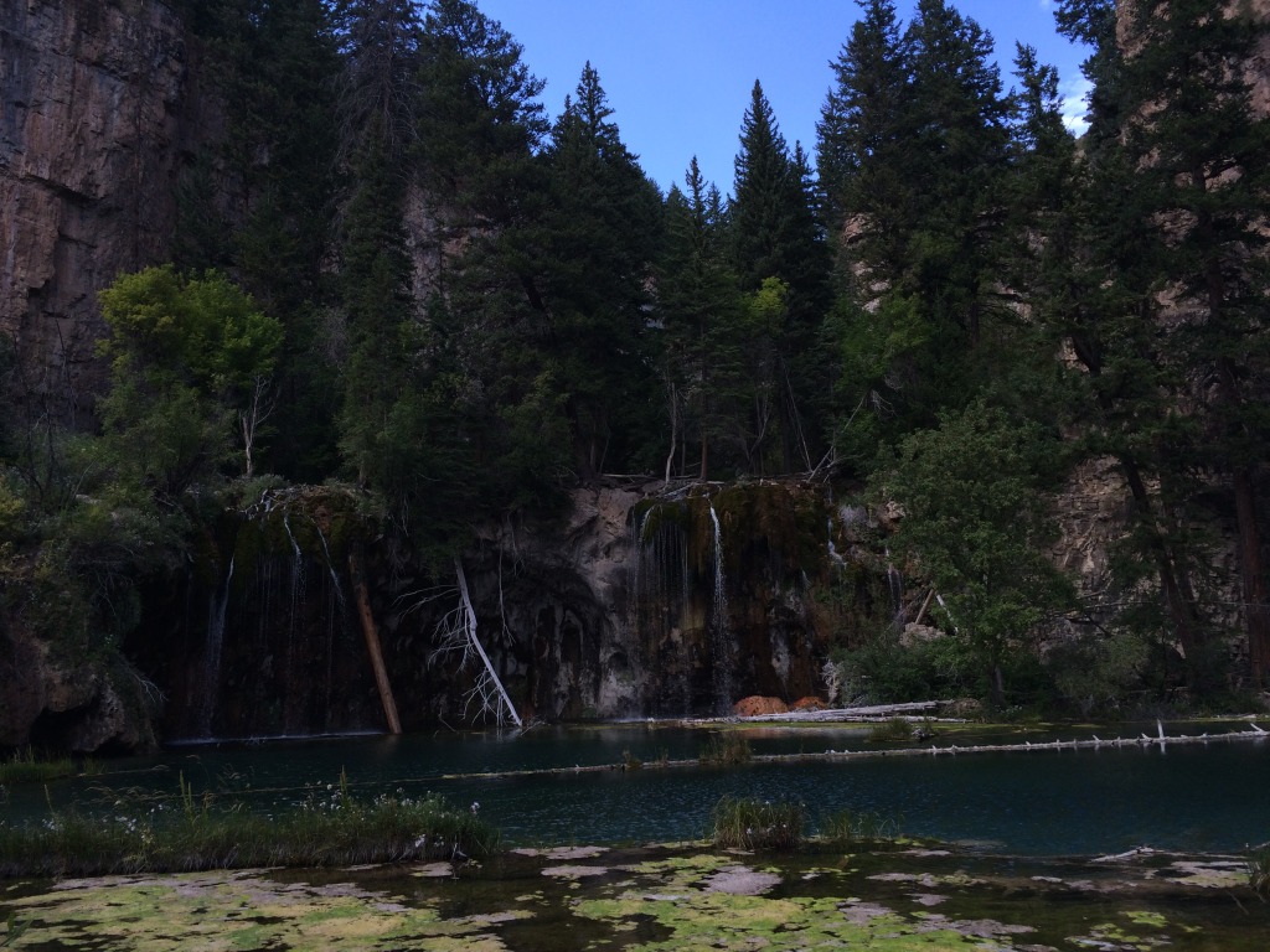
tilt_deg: +7.5
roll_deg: +1.3
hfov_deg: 61.7
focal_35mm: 29
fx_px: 1064
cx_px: 635
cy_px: 476
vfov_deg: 48.2
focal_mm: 4.15
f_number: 2.2
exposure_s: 1/684
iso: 32
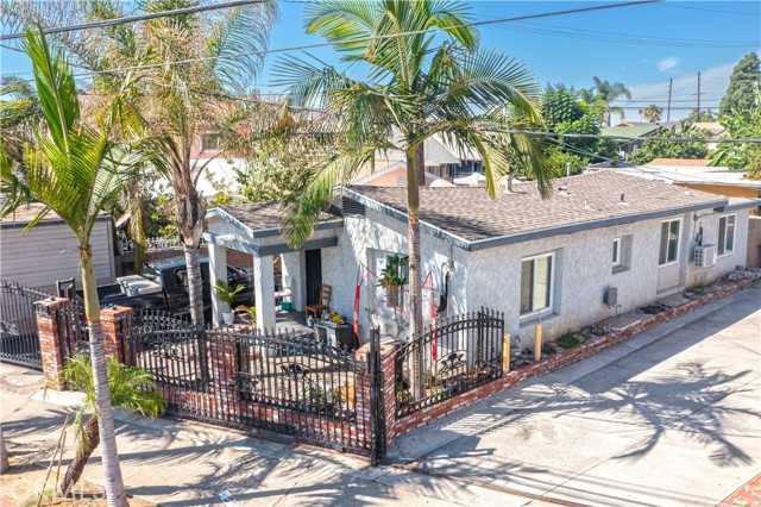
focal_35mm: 28
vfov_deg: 46.4
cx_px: 380
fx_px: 592
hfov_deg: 65.5
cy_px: 254
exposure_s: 1/320
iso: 100
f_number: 5
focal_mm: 10.26
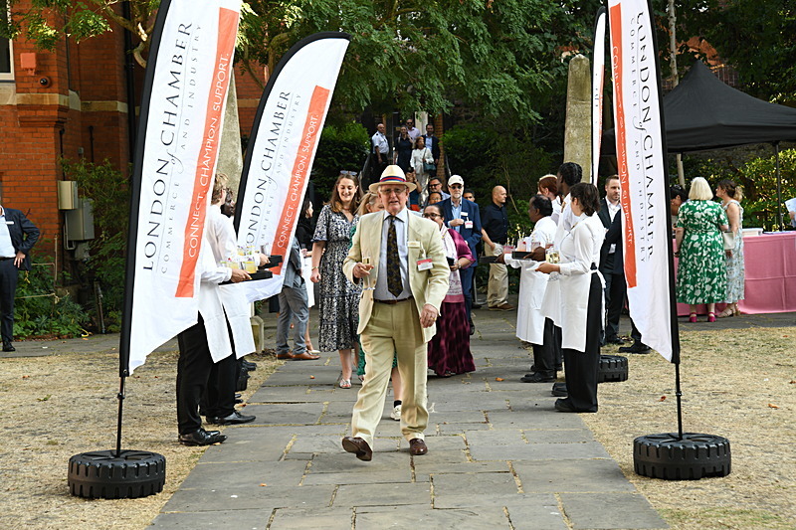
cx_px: 398
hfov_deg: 27.0
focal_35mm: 75
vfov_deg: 18.2
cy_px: 265
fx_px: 1658
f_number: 8
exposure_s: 1/80
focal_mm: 75
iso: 400
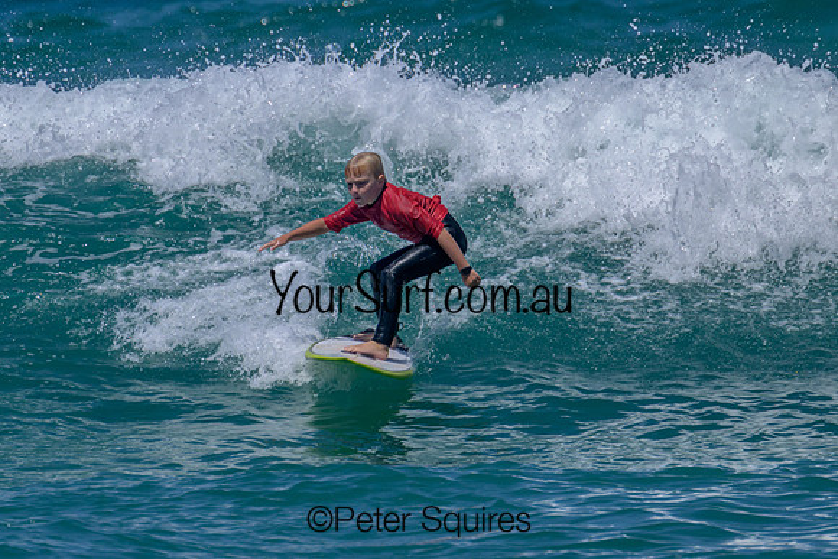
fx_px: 25158
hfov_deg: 1.9
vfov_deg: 1.3
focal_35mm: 1081
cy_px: 201
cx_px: 362
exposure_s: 1/2000
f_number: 11
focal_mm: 800
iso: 500
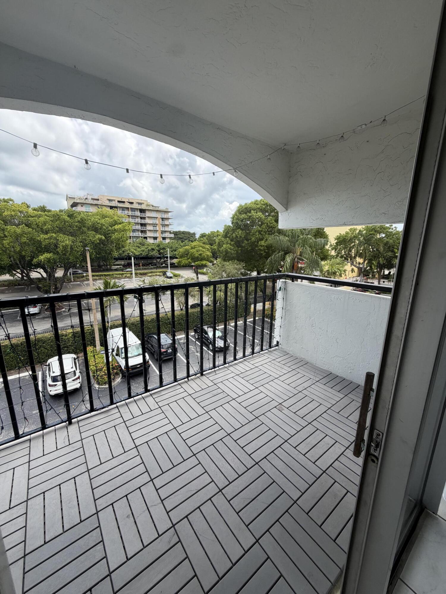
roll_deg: -1.6
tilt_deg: -12.5
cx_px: 223
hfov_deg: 85.7
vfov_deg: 102.1
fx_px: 241
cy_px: 297
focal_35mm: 14
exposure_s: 1/631
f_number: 2.2
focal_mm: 2.22
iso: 40
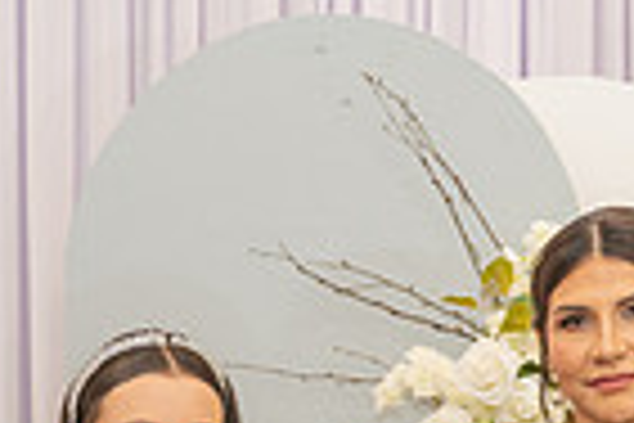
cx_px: 151
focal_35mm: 147
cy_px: 796
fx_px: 2589
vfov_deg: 8.9
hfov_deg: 13.9
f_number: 3.5
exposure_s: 1/160
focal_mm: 34
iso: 640
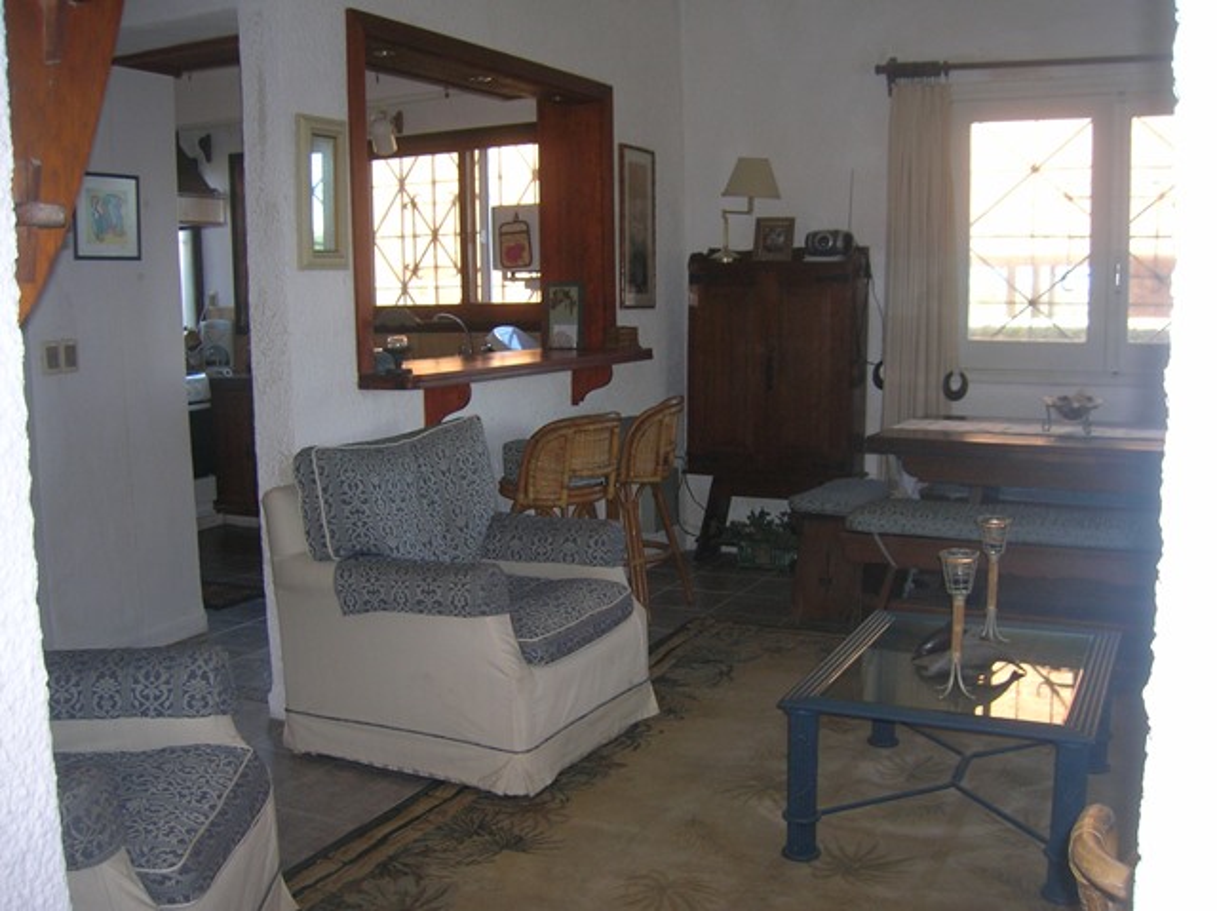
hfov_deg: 54.0
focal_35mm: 34
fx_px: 1194
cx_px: 608
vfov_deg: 41.7
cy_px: 456
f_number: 2.9
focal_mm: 5.7
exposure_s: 1/60.1
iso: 76
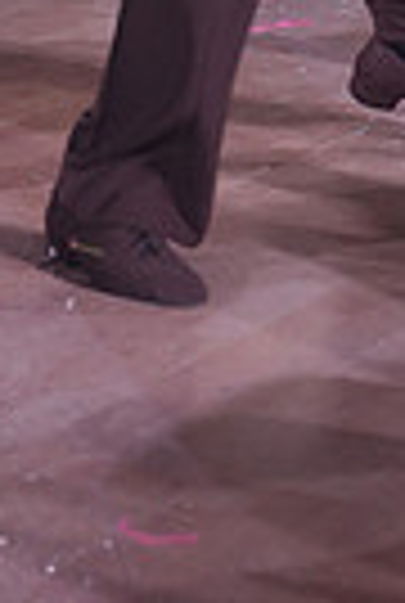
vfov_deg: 7.4
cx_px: 565
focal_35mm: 268
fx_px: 4499
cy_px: -540
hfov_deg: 5.1
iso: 1250
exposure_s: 1/400
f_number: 4
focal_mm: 62
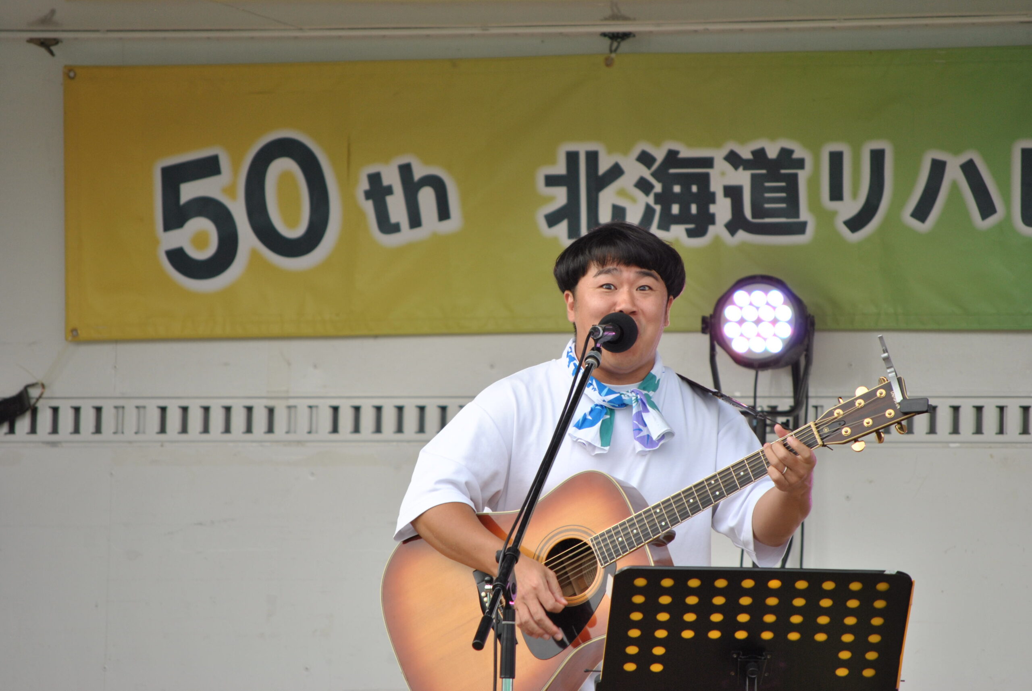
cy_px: 346
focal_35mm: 300
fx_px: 8611
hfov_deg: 6.9
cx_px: 516
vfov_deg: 4.6
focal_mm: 200
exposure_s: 1/320
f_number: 5.6
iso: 200
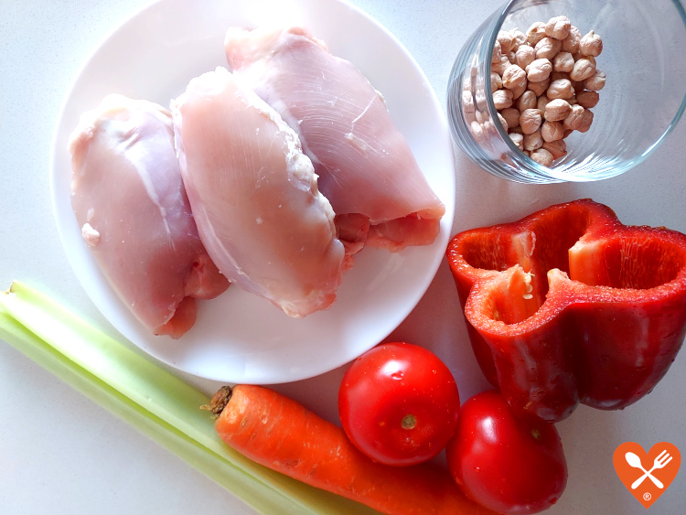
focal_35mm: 24
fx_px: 476
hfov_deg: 71.6
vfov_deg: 56.8
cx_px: 343
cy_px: 258
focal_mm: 4.6
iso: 320
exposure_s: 1/33
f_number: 1.8
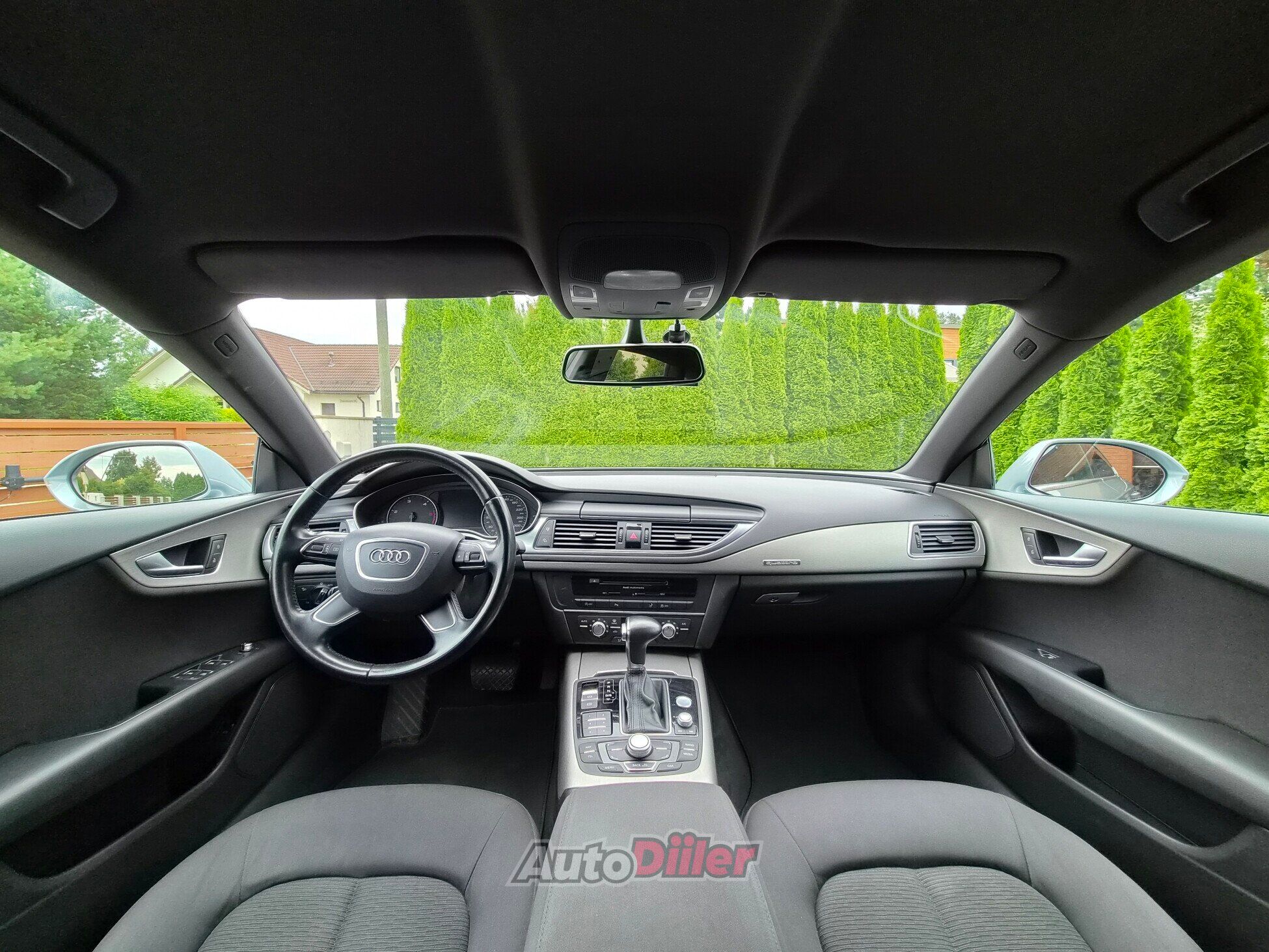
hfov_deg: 106.2
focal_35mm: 13
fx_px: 477
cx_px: 634
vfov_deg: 89.9
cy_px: 476
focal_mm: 2.2
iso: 200
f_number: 2.2
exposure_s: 1/100
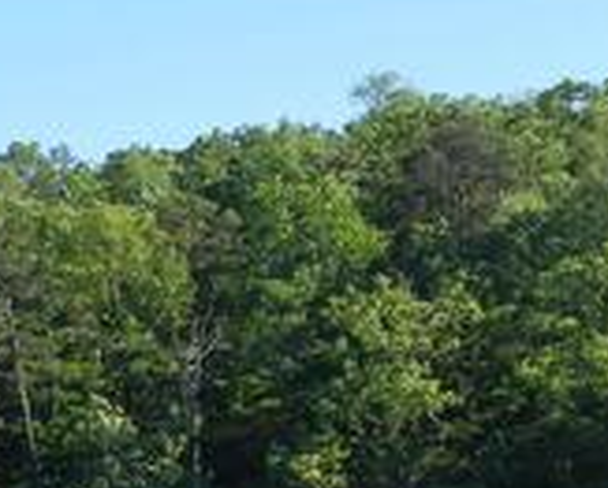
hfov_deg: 10.9
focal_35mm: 176
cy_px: 600
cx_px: 7
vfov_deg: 8.7
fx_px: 3173
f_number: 4.2
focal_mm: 8.1
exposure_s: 1/500
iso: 160
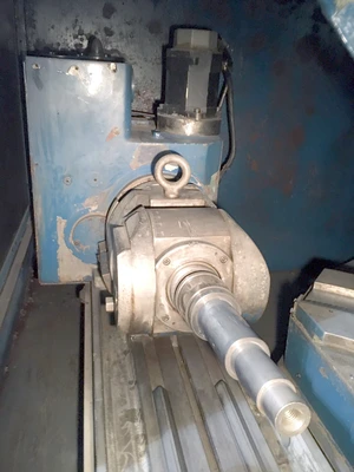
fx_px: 395
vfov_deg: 61.7
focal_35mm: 29
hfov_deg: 48.2
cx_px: 177
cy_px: 236
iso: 200
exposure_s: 1/15
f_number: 2.2
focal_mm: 4.15
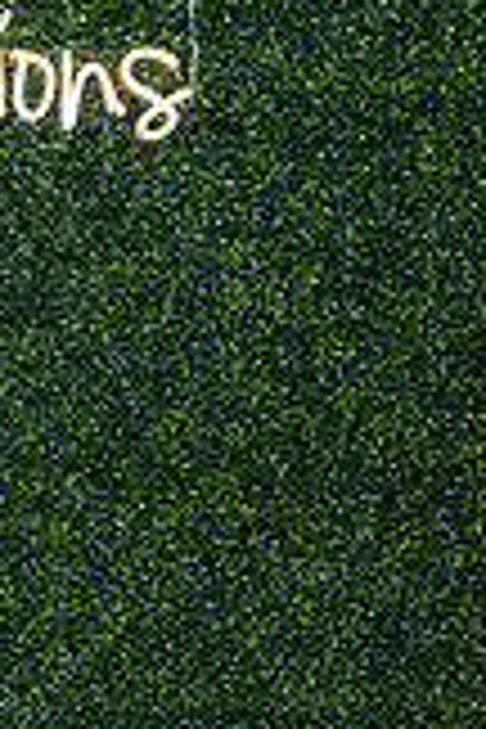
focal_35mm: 111
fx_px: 2248
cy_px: 776
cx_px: -180
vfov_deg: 17.8
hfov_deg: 11.9
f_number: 5
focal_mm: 31
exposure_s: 1/160
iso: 400
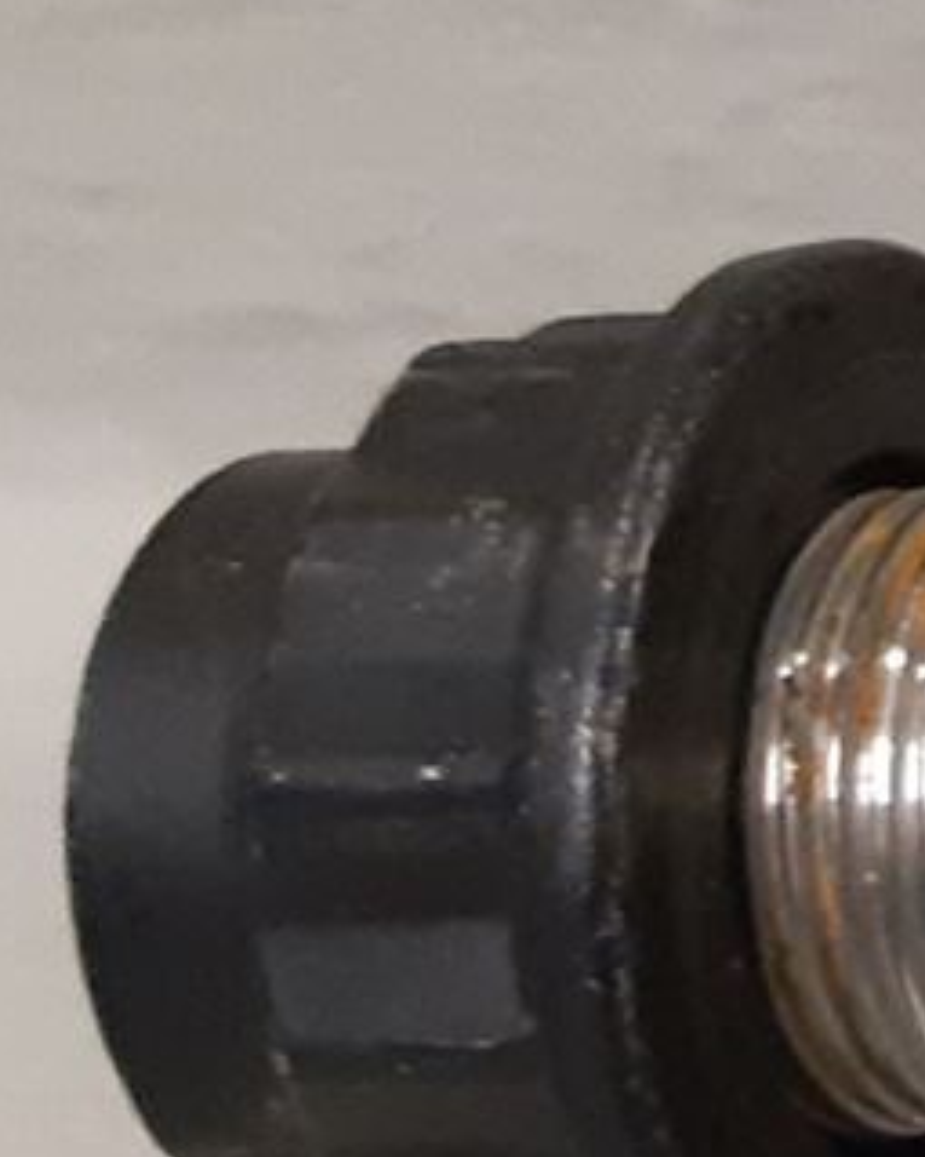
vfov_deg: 11.8
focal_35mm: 163
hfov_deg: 7.3
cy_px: 533
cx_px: 3555
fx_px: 5581
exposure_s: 1/50
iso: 250
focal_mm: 3.93
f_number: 1.7
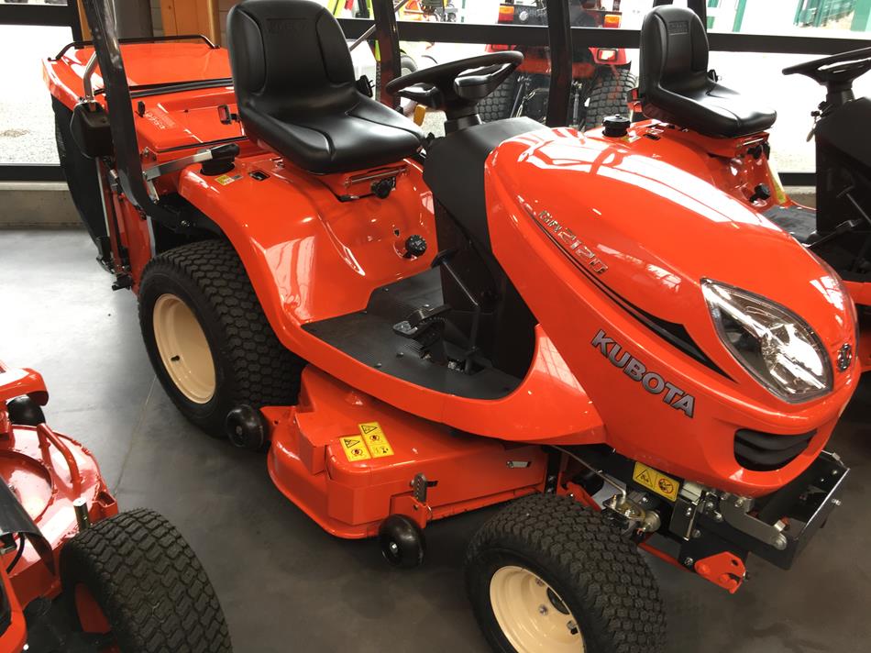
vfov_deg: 48.2
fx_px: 730
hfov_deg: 61.7
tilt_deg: -26.0
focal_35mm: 29
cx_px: 436
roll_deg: -2.6
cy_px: 326
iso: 32
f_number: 2.2
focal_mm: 4.15
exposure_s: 1/50
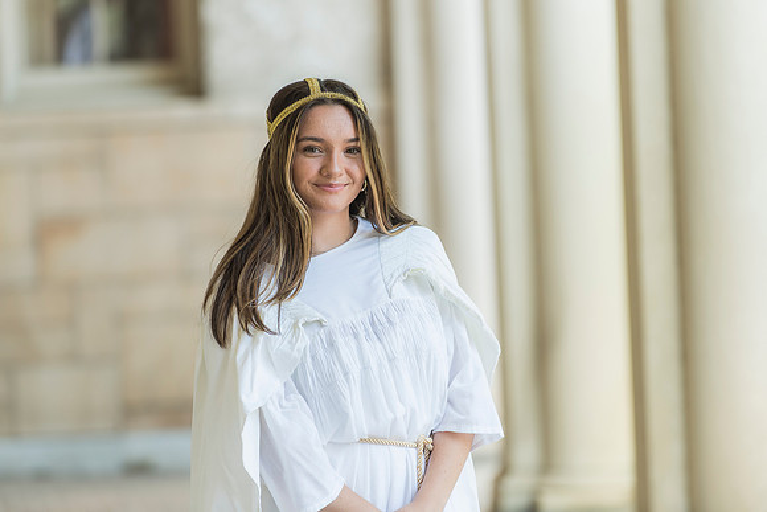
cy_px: 248
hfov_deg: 10.0
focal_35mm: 207
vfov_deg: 6.7
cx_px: 371
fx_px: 4401
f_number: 3.5
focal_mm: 200
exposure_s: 1/200
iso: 320
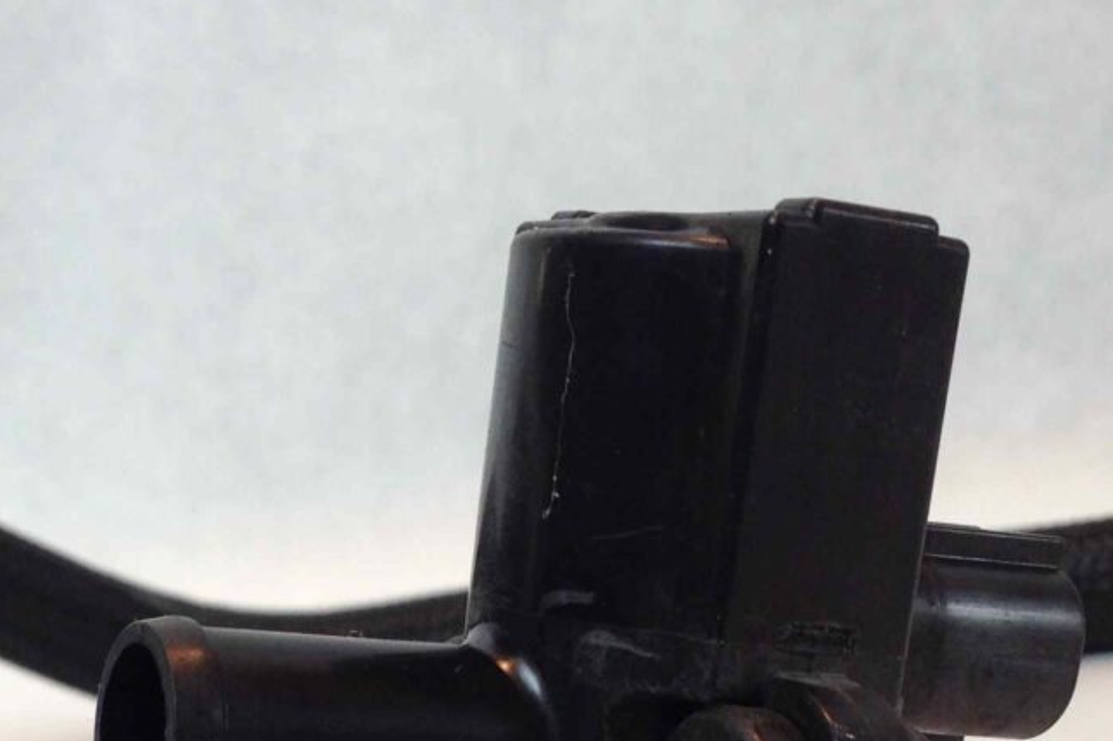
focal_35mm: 80
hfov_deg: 25.3
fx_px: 2473
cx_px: 382
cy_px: 889
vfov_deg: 16.4
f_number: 2.4
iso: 80
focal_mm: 4.12
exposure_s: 1/120
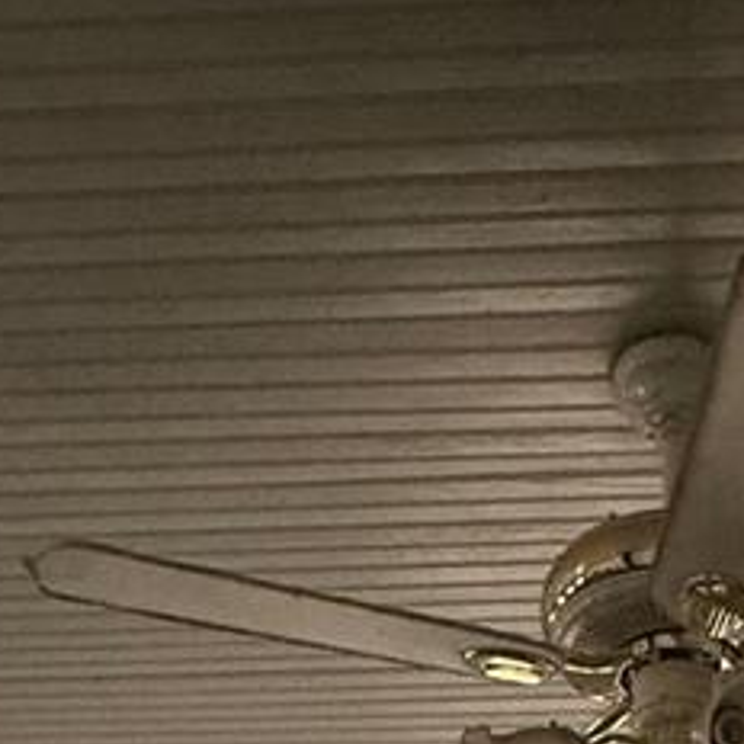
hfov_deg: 26.0
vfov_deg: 17.2
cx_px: 677
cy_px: 1578
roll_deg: -1.8
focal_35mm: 64
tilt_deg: -2.1
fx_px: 1556
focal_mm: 2.22
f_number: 2.2
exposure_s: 1/77
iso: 400
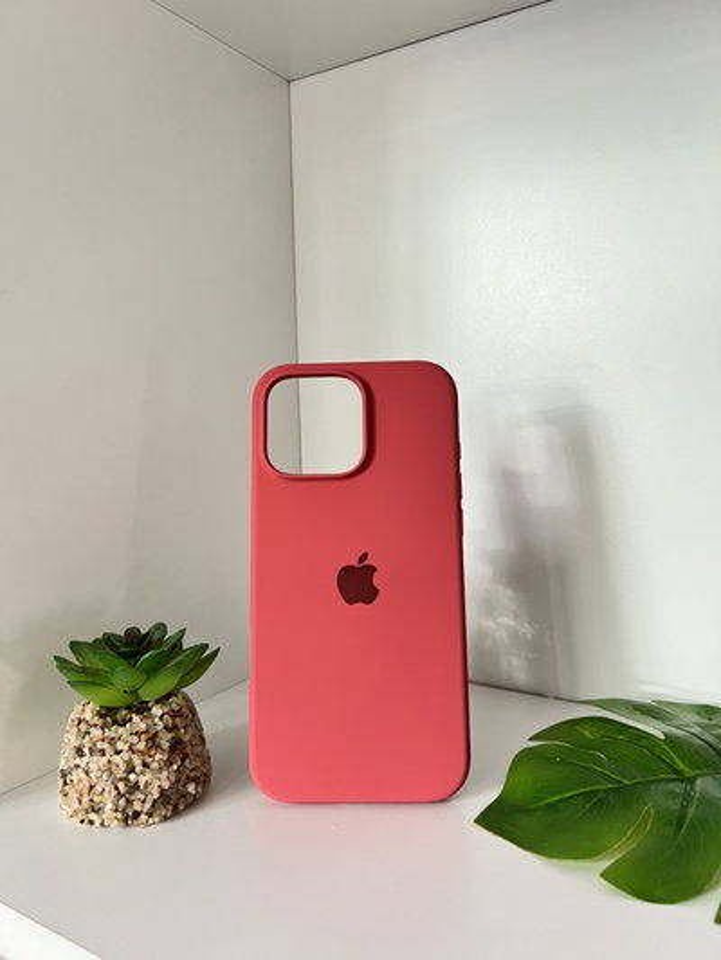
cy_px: 480
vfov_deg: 67.3
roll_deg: +3.0
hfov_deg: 53.1
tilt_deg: -5.7
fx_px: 722
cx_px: 360
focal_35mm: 26
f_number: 1.5
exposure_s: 1/60
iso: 400
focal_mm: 5.7
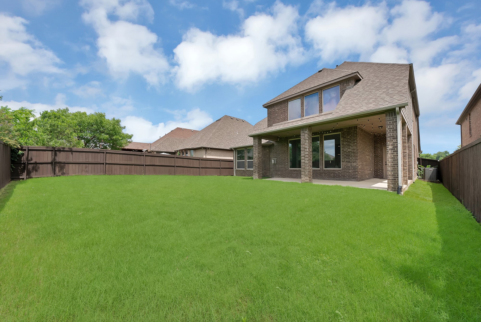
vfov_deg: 90.1
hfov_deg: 112.6
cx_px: 240
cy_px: 161
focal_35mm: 12
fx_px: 160
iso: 640
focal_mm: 12
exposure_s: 1/400
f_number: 9
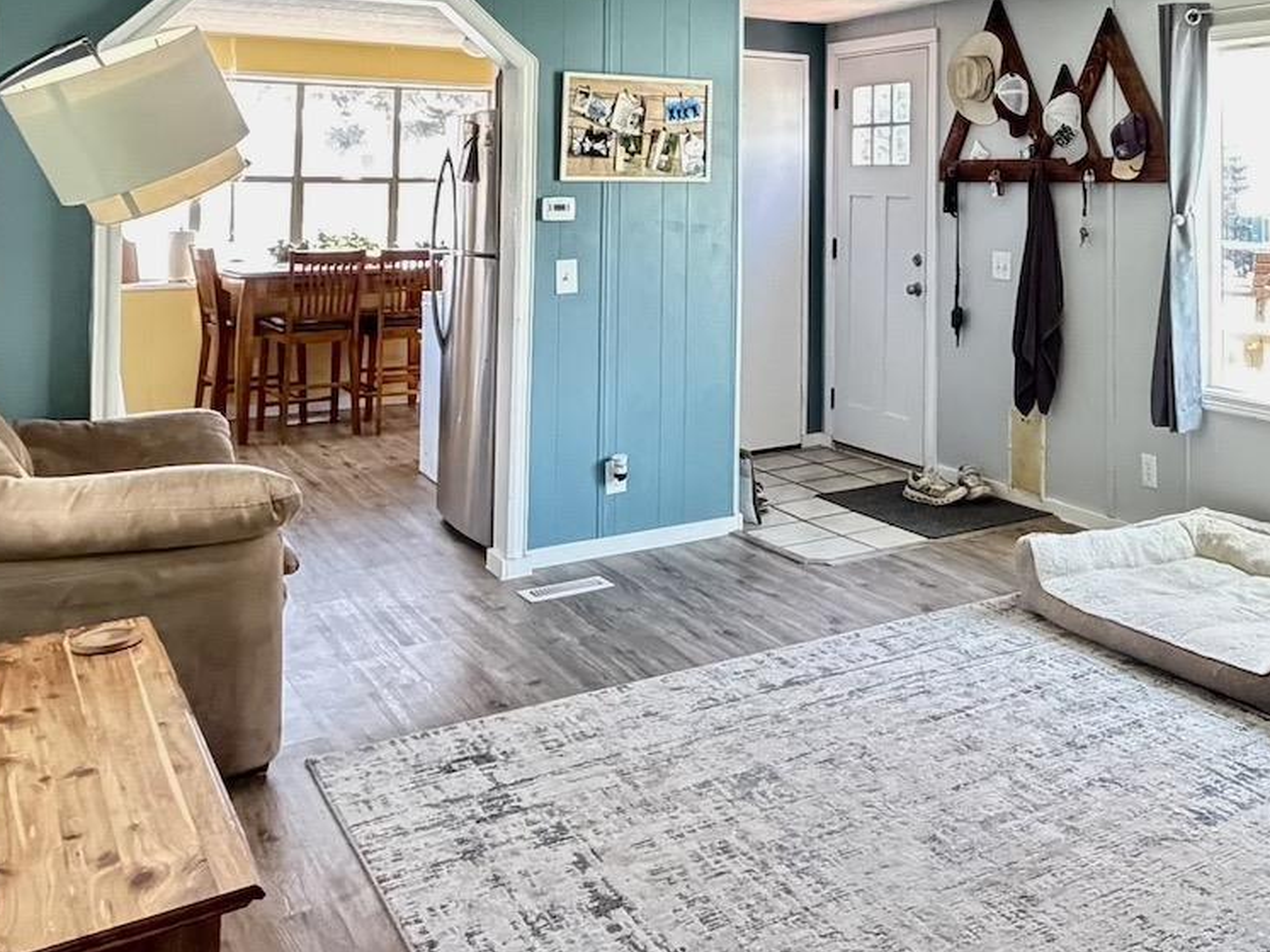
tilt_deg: +1.0
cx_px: 984
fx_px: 1321
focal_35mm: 36
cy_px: 139
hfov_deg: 48.9
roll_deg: -0.4
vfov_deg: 37.6
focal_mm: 2.22
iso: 800
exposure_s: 1/60
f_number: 2.2
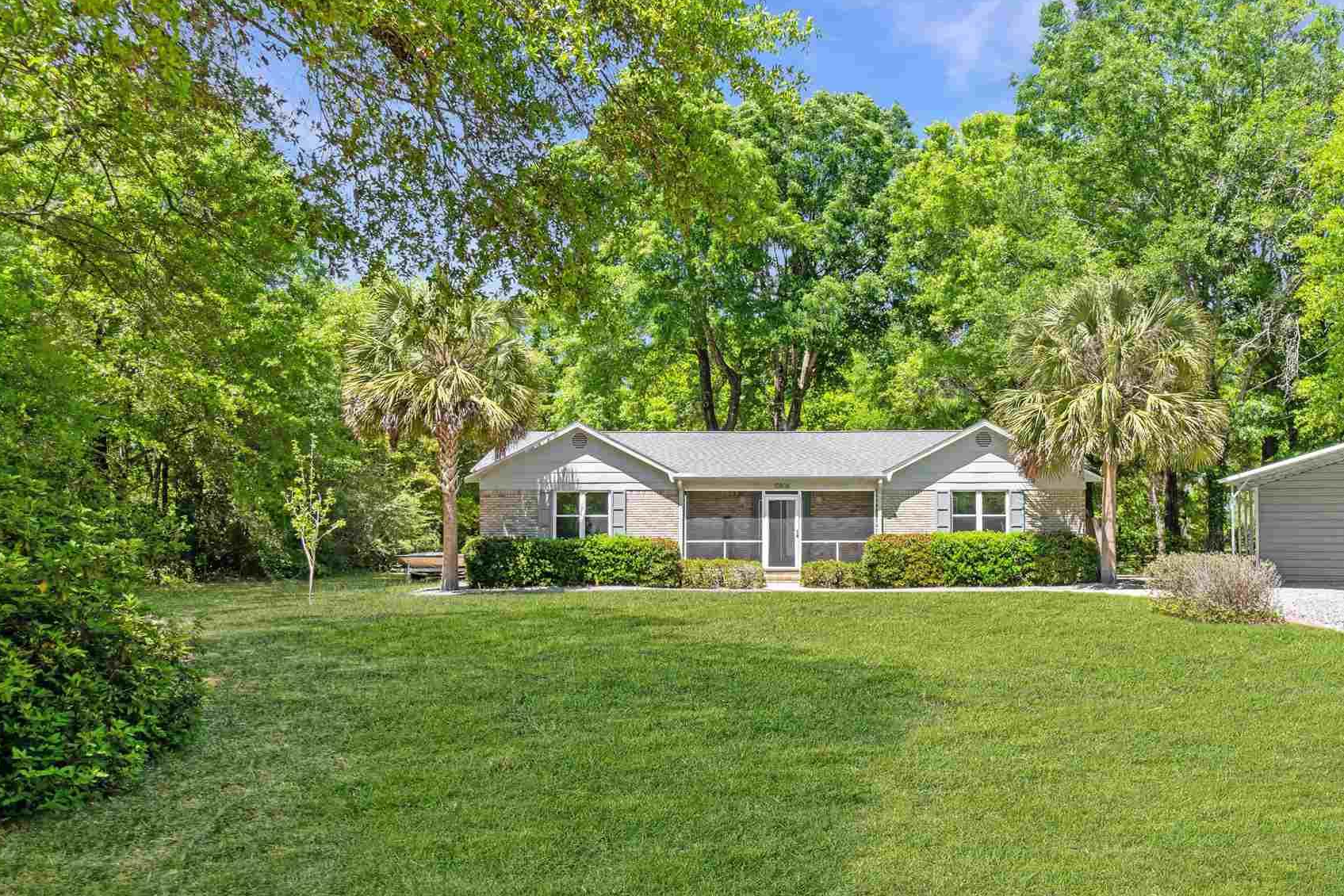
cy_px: 499
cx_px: 779
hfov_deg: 63.3
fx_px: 1083
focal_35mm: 29
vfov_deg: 44.9
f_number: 8
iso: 100
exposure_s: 1/400
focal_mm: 16
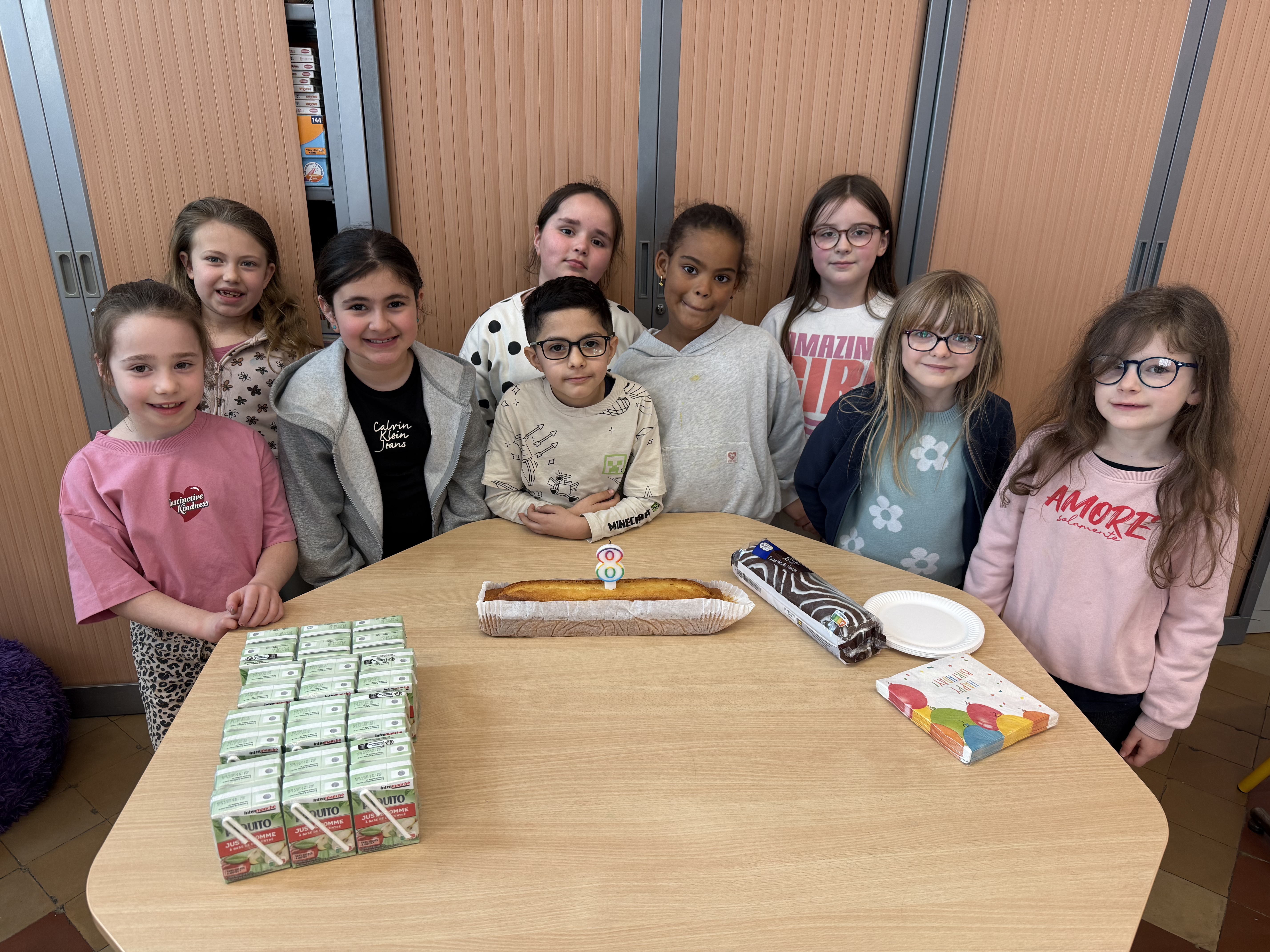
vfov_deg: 56.8
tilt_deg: -21.0
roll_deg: -1.2
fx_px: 881
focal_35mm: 24
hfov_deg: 71.6
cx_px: 635
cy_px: 476
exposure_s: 1/121
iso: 160
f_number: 1.78
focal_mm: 6.76
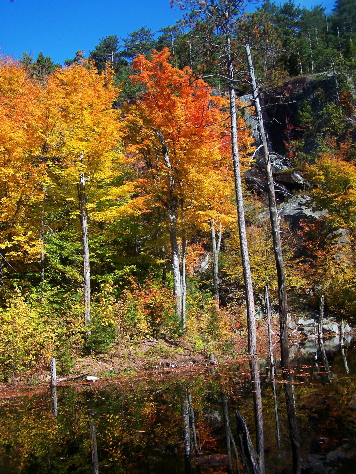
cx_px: 178
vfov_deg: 49.0
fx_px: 521
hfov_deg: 37.7
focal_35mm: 38
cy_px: 237
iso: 80
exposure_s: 1/1000
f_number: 2.8
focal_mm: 6.3
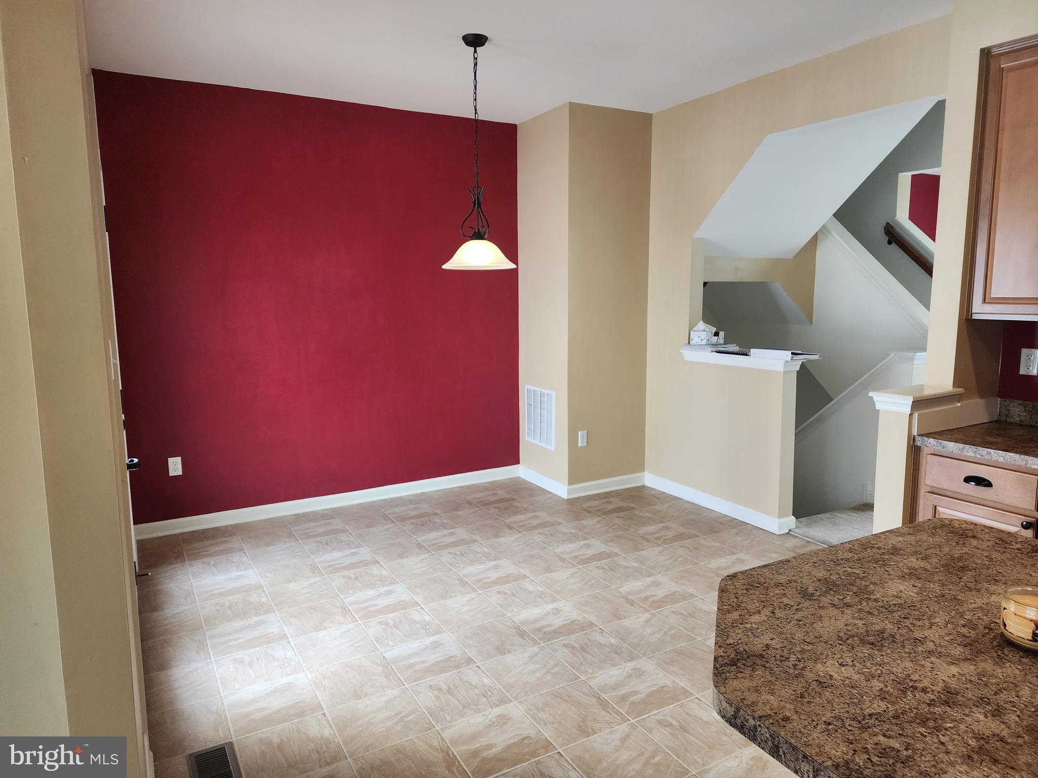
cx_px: 519
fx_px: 690
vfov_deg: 58.9
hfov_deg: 73.9
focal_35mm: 23
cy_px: 389
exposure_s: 1/120
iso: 250
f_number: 1.8
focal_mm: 6.4
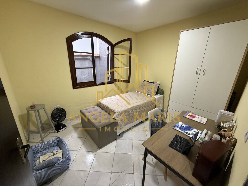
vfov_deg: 85.7
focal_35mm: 14
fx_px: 100
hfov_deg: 102.1
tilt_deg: -16.5
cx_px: 124
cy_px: 93
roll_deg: -1.6
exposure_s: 1/60
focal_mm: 2.22
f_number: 2.2
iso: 320
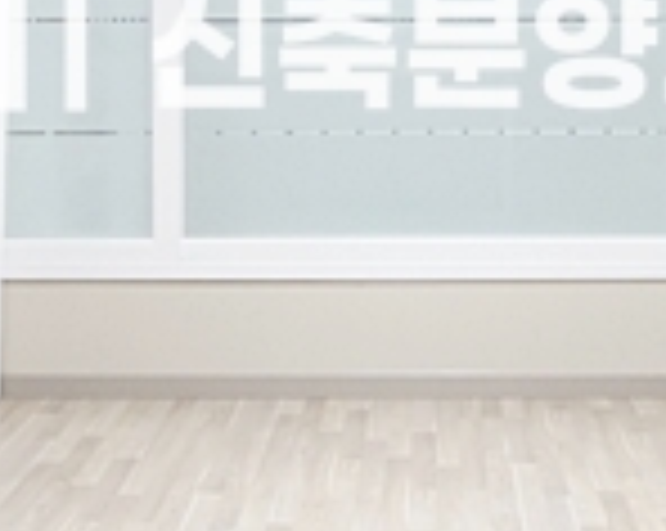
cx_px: 477
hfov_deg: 24.9
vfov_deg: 19.5
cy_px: -18
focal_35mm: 76
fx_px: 1496
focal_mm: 10
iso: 800
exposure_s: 1/20
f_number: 9
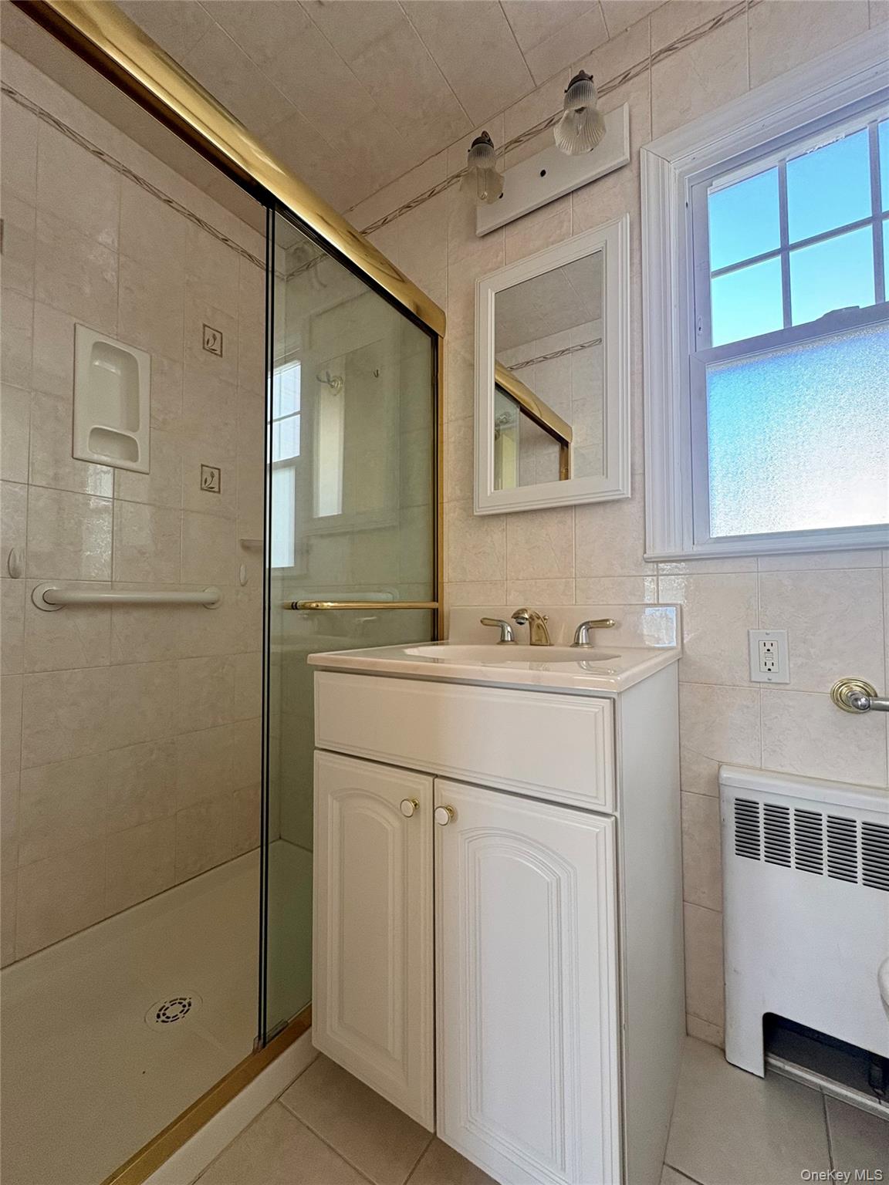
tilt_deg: +1.5
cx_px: 444
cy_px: 592
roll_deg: +0.2
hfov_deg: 85.7
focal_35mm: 14
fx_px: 479
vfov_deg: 102.1
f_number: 2.2
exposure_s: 1/99
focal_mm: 2.22
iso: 160
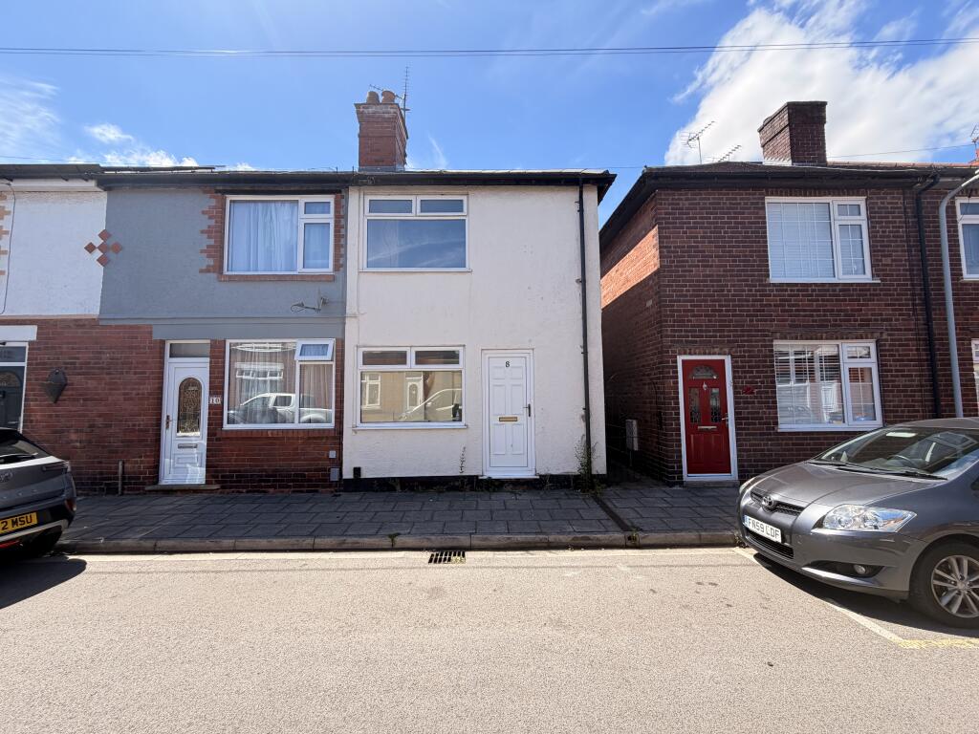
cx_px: 490
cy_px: 367
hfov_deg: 102.1
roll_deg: +1.0
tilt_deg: +5.7
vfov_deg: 85.7
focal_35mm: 14
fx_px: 396
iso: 40
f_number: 2.2
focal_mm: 2.22
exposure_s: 1/694
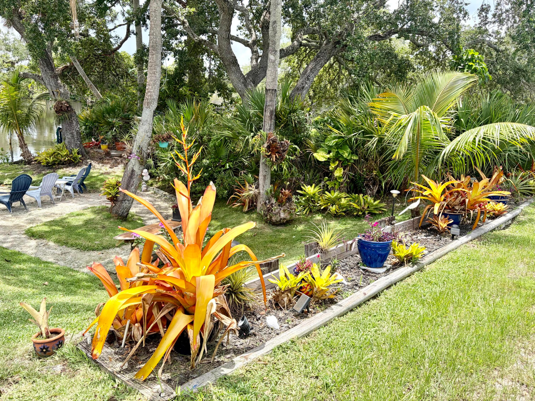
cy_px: 200
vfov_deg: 53.1
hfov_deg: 67.3
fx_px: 402
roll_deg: -2.5
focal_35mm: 26
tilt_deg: -11.8
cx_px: 268
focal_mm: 5.96
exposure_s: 1/1451
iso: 50
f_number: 1.6
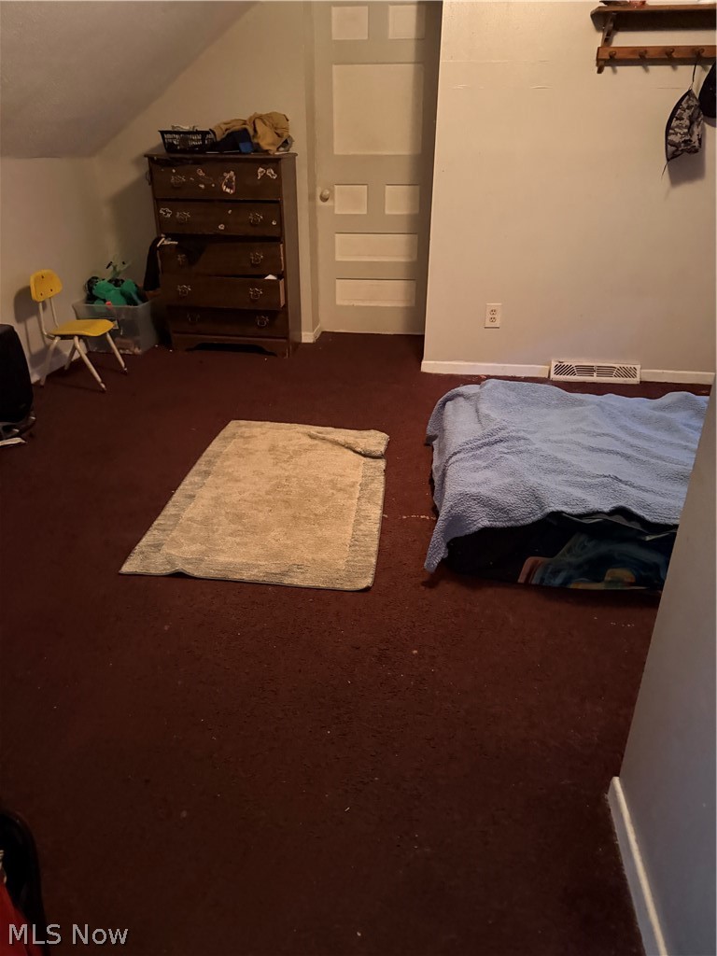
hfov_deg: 56.8
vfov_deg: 71.6
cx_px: 358
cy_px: 478
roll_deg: -0.7
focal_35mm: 24
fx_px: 663
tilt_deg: -24.5
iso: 1250
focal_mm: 6.76
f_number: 1.78
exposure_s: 1/30
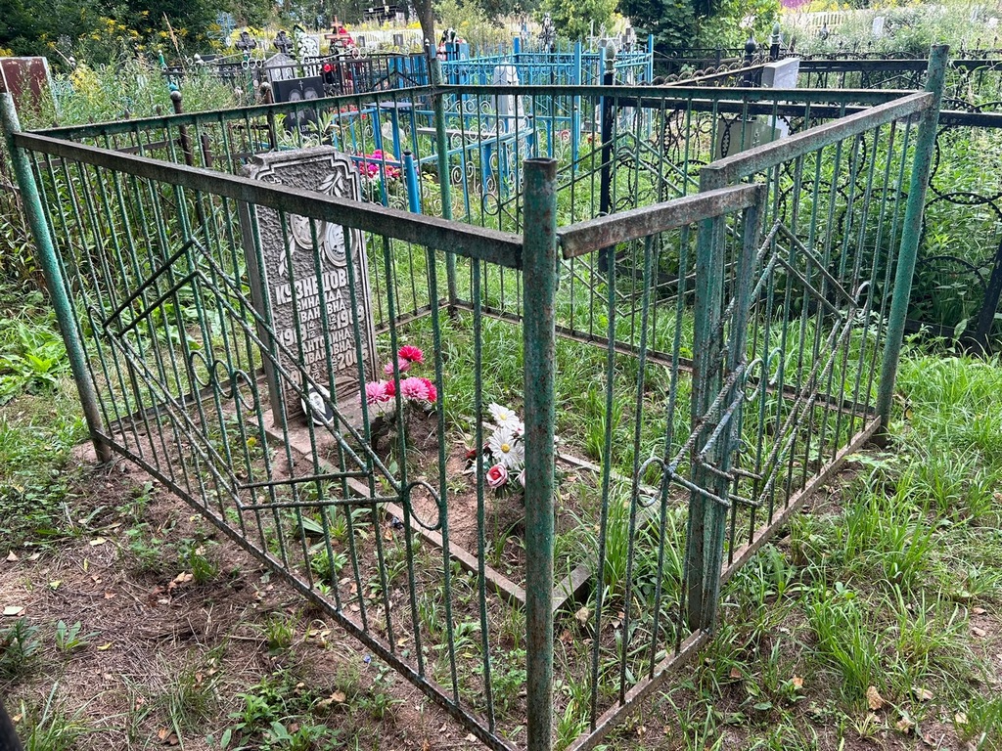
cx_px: 501
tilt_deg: -24.1
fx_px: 753
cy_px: 376
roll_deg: +4.0
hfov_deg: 67.3
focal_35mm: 26
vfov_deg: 53.1
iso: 40
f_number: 1.5
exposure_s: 1/177
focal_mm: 5.7
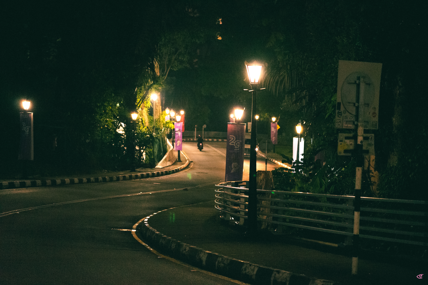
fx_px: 1070
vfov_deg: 15.2
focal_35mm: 90
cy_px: 142
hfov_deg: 22.6
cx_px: 214
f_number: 2.8
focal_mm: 90
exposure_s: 1/250
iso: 12800
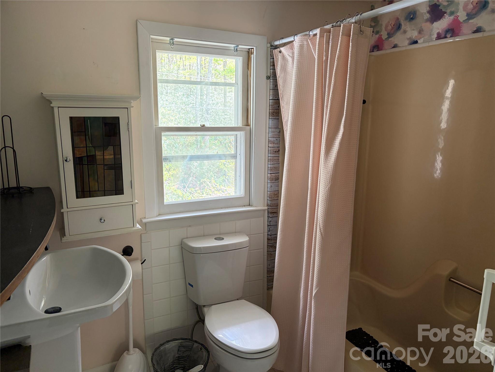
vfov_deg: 53.1
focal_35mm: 26
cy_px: 186
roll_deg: -1.0
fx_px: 372
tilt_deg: -11.5
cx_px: 248
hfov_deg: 67.3
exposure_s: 1/85
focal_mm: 5.96
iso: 125
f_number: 1.6
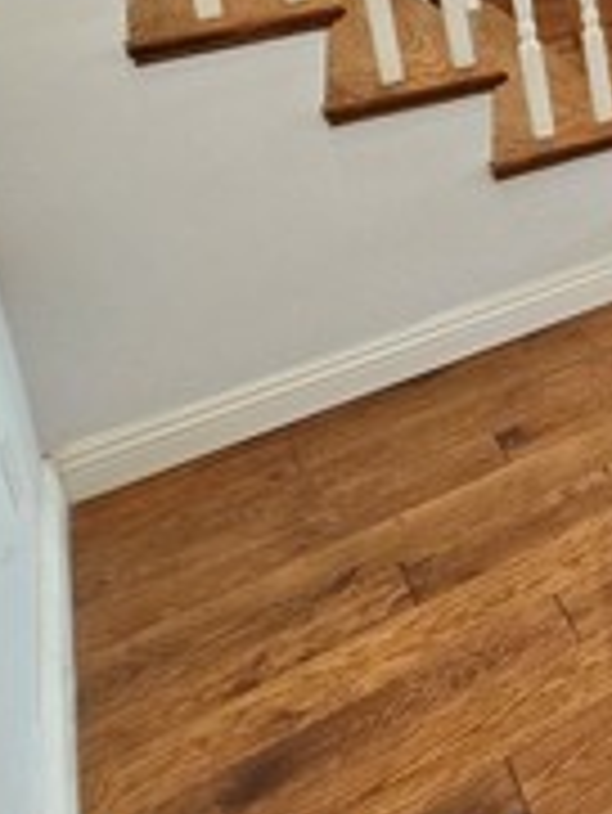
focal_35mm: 46
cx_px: 1300
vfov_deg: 34.3
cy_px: -126
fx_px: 1083
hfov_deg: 17.8
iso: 200
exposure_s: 1/60
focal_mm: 2.2
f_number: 2.2
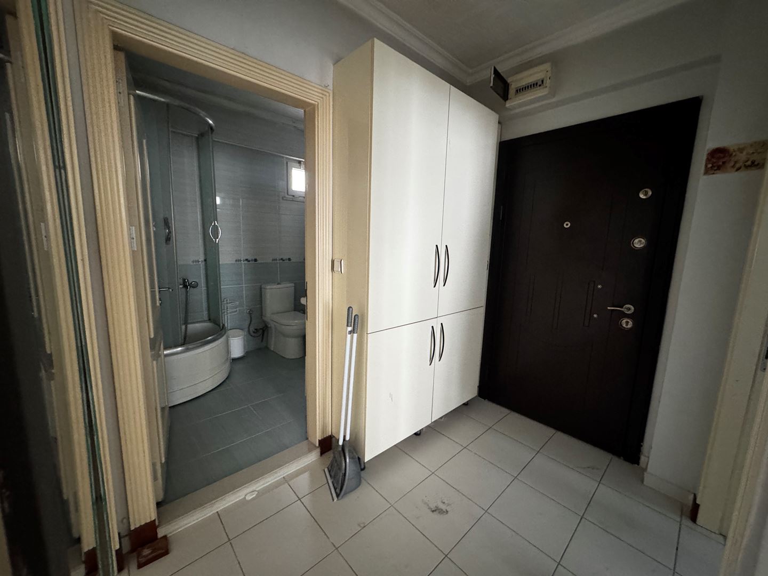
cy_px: 288
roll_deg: -1.4
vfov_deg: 85.7
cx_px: 384
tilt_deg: -8.2
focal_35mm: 14
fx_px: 311
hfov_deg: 102.1
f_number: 2.2
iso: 1000
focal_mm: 2.22
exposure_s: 1/60
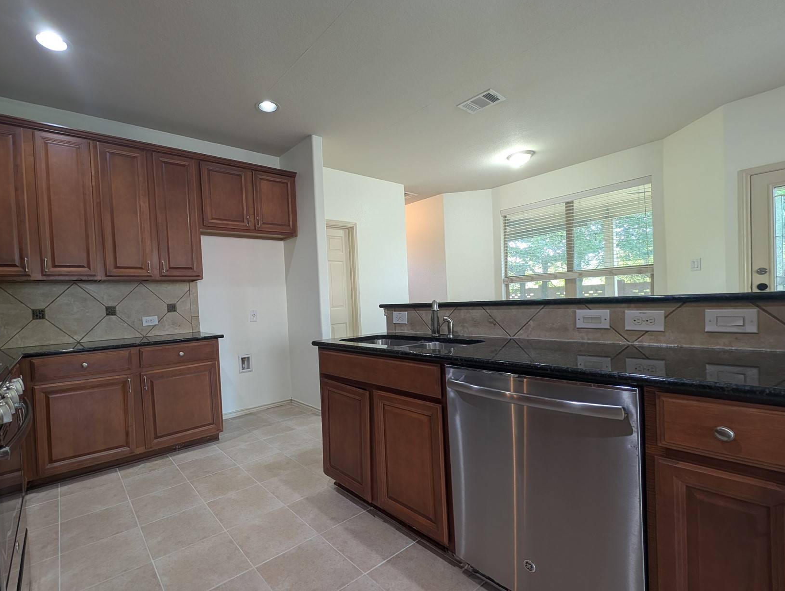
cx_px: 337
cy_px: 307
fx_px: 341
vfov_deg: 81.8
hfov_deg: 97.5
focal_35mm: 15
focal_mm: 2.23
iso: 78
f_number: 1.95
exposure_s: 1/24
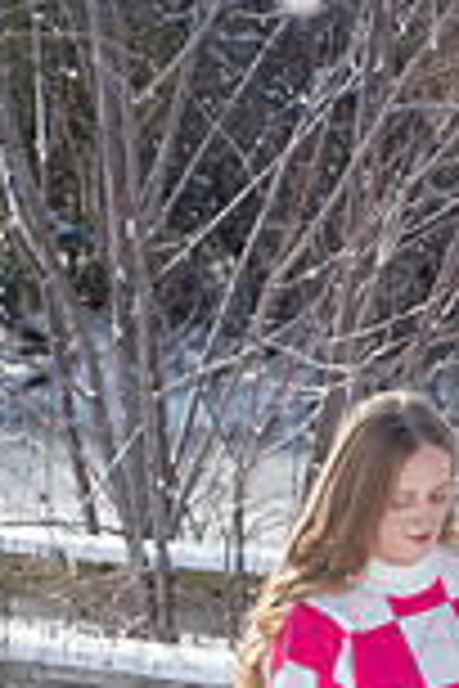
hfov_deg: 4.6
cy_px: 791
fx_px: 5641
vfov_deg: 6.9
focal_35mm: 295
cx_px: 572
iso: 640
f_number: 11
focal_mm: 100
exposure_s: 1/1000
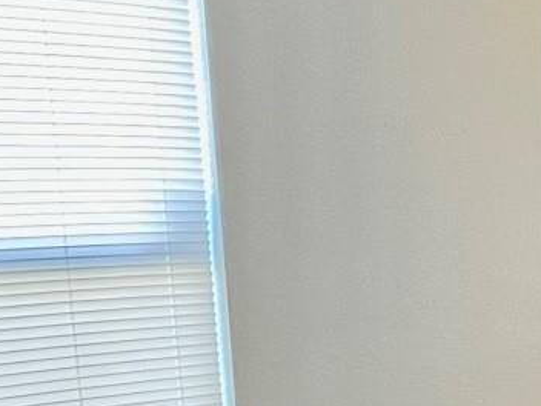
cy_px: 724
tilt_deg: -12.9
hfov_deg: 12.2
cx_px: 950
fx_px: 2329
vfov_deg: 9.5
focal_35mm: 149
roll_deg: +0.8
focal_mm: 4.2
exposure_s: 1/60
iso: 125
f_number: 1.6
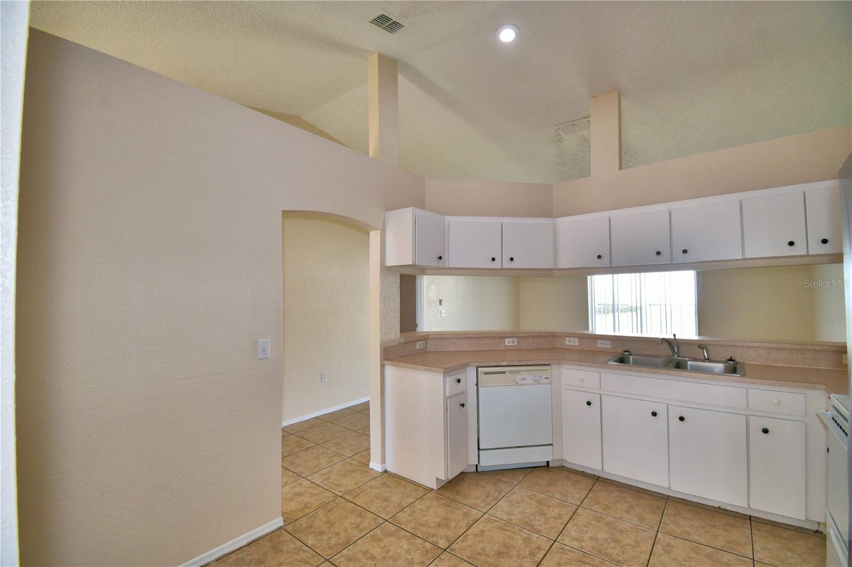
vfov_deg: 77.3
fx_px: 355
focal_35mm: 15
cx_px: 426
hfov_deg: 100.4
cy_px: 284
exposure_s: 1/60
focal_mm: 10
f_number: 4.5
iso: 140
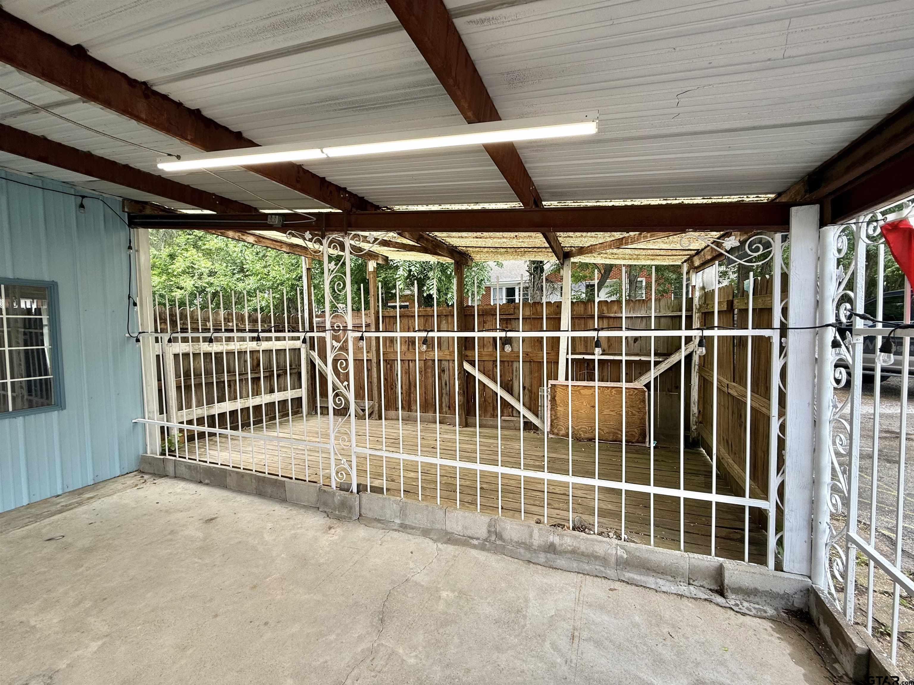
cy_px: 342
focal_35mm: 14
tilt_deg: -2.3
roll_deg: +1.7
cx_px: 457
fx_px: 370
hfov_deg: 102.1
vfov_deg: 85.7
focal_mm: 2.22
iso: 50
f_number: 2.2
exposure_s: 1/135
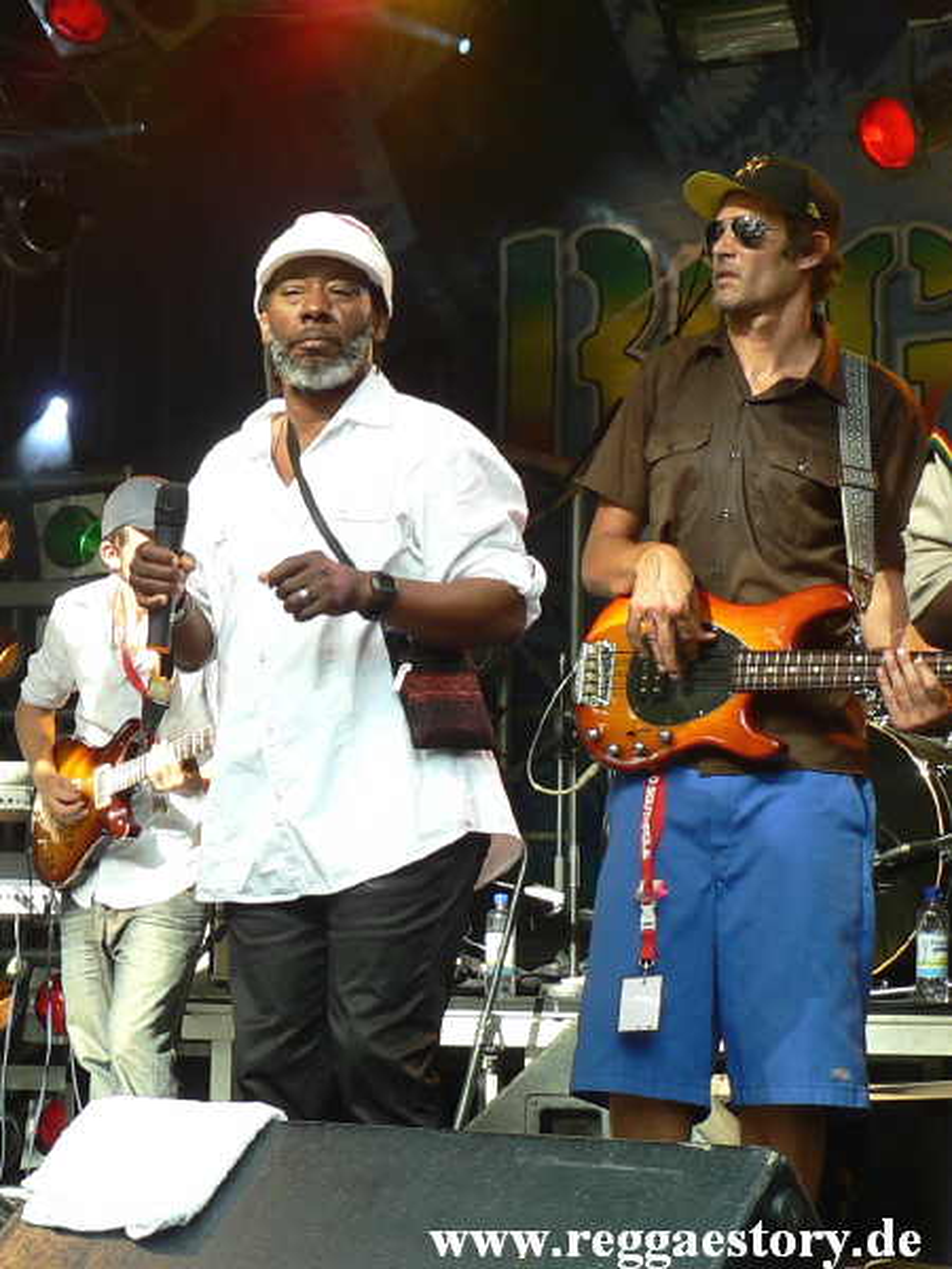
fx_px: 2053
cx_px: 476
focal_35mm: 56
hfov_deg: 26.1
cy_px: 634
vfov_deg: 34.3
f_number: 3.2
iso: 64
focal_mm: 9.6
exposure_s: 1/100
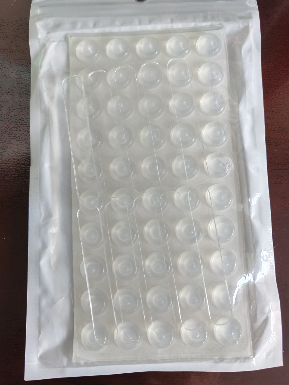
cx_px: 144
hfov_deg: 51.4
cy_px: 192
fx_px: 301
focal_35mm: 27
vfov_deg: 65.3
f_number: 1.95
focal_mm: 5.52
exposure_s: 1/100
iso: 160
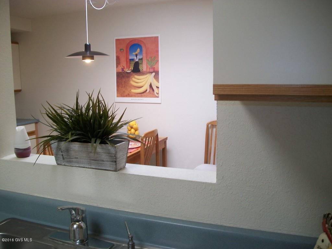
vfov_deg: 44.2
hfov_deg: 56.8
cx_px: 166
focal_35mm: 32
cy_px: 124
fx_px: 307
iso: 80
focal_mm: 5.7
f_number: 2.9
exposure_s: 1/60
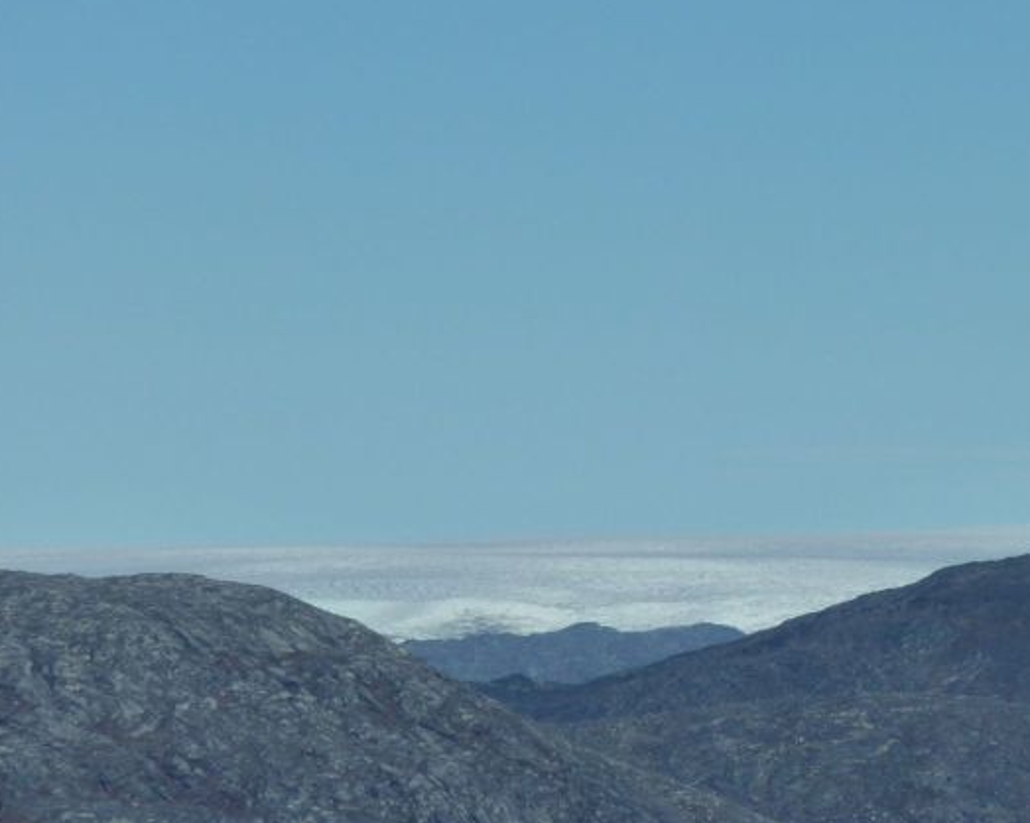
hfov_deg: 4.3
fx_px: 13652
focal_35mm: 448
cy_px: 358
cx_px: 679
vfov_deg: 3.5
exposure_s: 1/1300
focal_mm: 49.2
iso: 125
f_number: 6.3
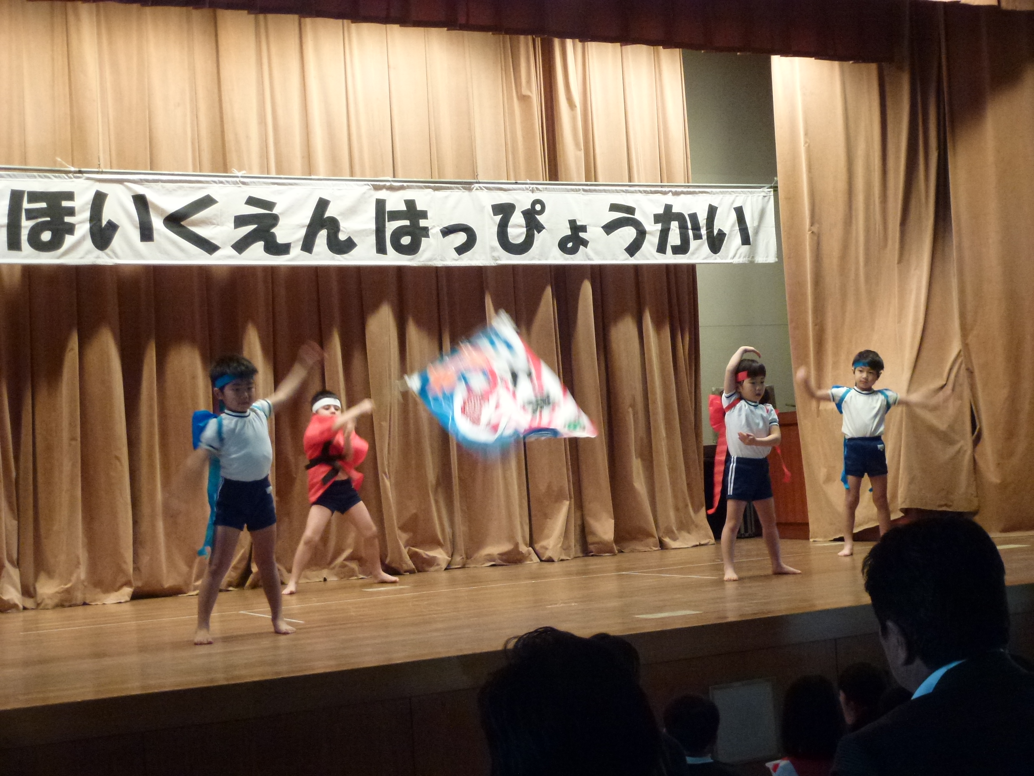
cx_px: 517
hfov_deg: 36.8
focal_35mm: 52
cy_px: 388
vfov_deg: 28.0
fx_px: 1553
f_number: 4.3
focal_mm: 9.4
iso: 400
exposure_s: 1/30
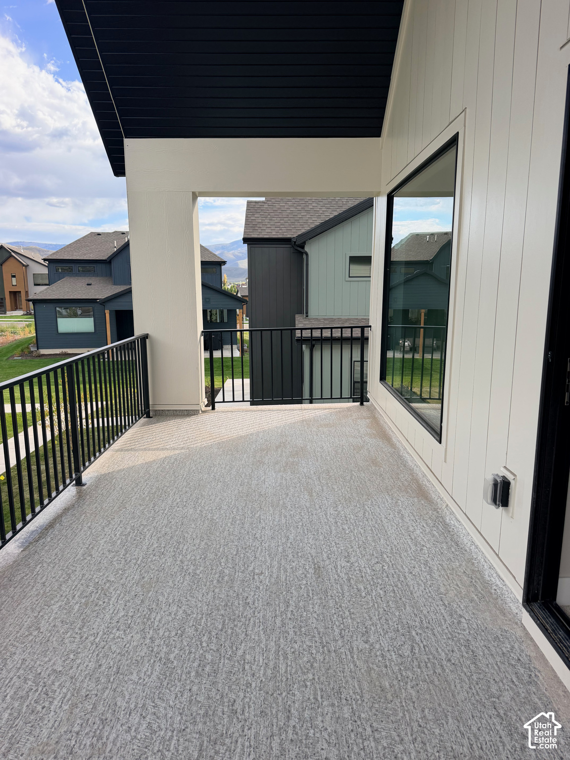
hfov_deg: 56.8
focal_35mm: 24
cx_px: 285
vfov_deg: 71.6
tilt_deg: -9.9
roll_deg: +0.2
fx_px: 527
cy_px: 380
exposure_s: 1/1855
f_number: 1.78
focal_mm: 6.76
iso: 100
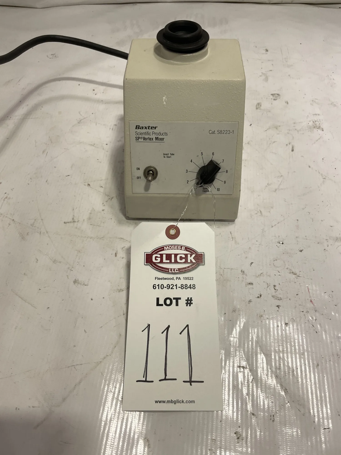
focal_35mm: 26
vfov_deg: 67.3
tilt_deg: -54.7
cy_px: 228
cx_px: 170
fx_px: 341
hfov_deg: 53.1
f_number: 1.6
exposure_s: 1/60
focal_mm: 4.2
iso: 100
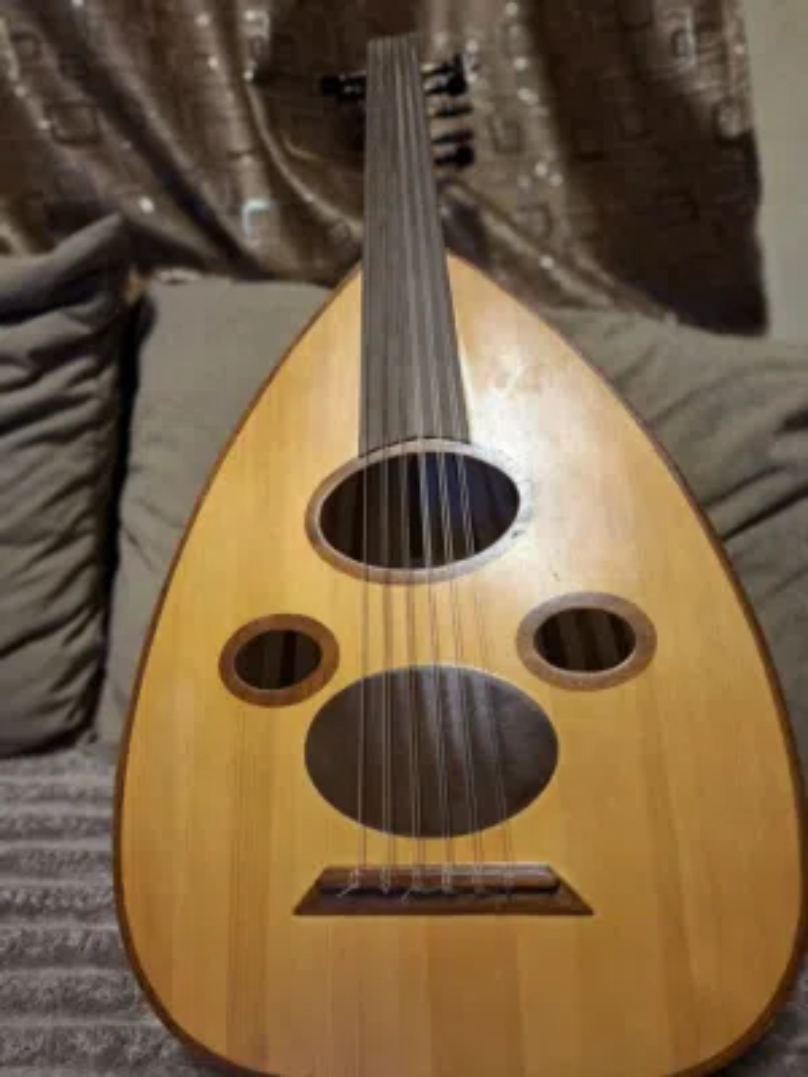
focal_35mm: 23
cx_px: 404
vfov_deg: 73.9
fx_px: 716
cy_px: 538
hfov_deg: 58.9
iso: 250
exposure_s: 1/33
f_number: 1.8
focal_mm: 5.54
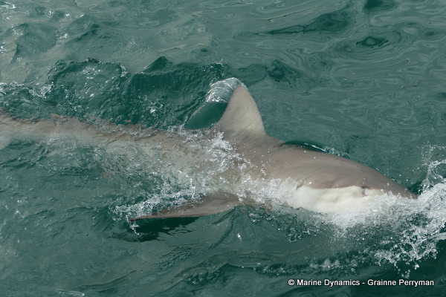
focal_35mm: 58
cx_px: 223
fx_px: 718
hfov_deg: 34.5
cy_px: 148
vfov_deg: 23.4
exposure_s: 1/800
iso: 125
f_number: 3.5
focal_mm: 21.01
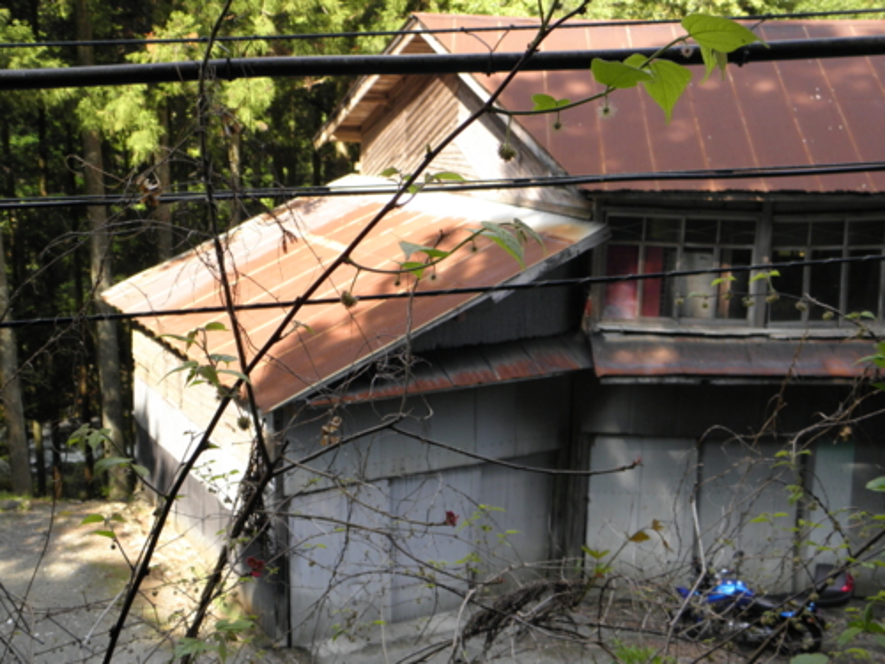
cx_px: 442
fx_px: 1125
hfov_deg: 42.9
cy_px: 332
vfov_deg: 32.9
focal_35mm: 44
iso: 100
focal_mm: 7.9
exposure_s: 1/100
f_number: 3.9
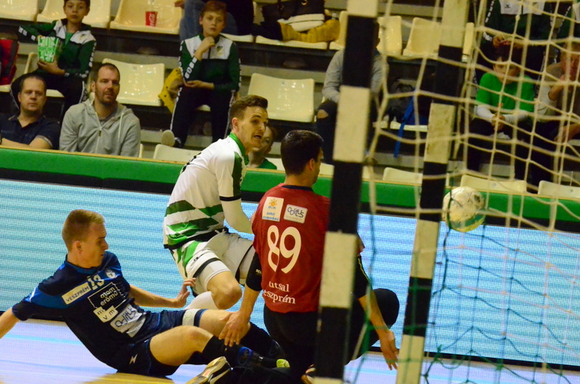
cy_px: 235
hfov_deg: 7.7
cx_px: 349
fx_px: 4319
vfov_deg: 5.1
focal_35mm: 269
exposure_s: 1/800
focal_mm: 145
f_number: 5
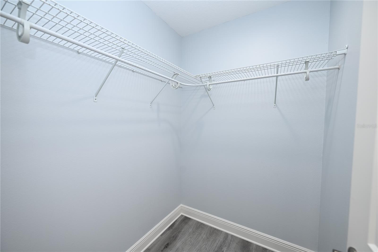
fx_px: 147
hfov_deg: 104.3
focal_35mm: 14
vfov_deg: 81.2
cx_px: 189
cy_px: 126
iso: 320
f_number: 4
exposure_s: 1/60
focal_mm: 14
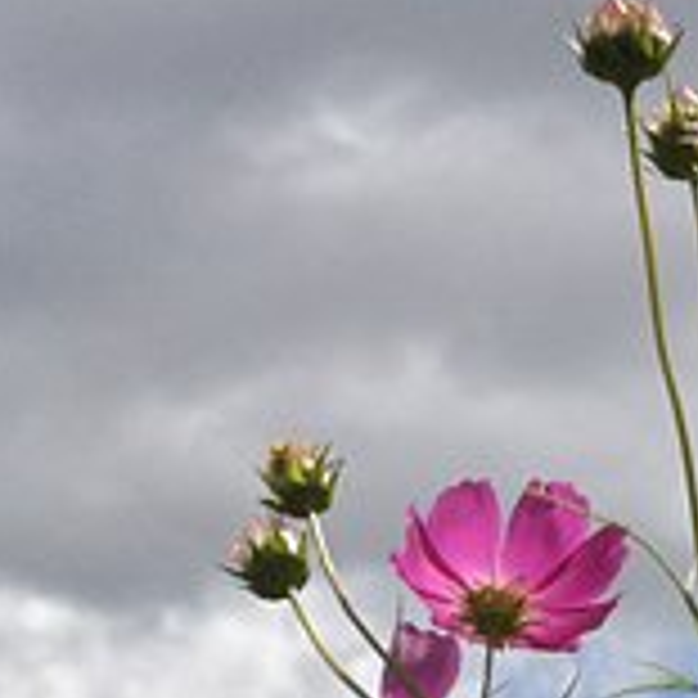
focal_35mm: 231
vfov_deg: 7.5
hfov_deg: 7.5
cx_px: -243
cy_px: 635
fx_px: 5279
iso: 3200
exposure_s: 1/2500
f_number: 25
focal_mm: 55
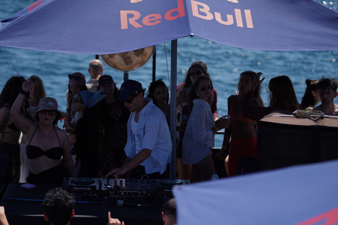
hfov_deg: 18.9
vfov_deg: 12.7
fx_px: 1014
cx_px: 169
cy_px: 112
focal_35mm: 108
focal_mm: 108
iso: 64
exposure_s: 1/1600
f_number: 2.8
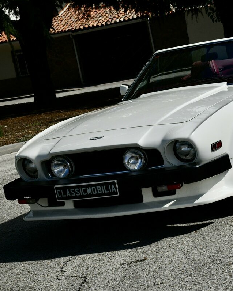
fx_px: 853
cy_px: 146
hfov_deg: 15.4
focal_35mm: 99
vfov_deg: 19.4
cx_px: 189
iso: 1250
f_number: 14
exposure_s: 1/800
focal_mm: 70
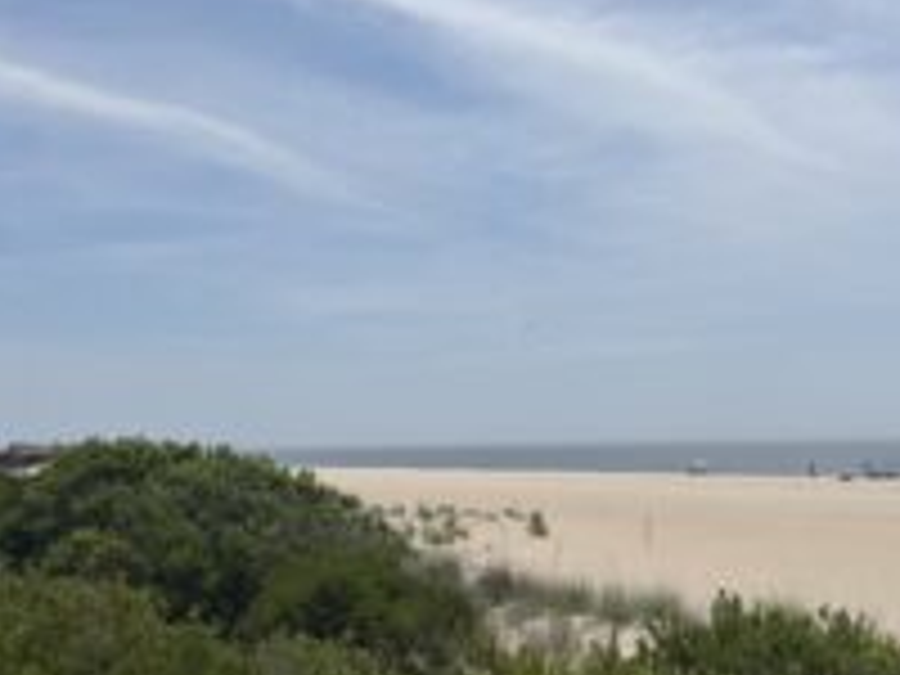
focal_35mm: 48
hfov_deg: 39.6
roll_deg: +1.0
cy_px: 414
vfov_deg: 30.2
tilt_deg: +0.9
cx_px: 382
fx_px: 1248
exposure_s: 1/10309
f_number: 1.78
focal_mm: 6.76
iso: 80
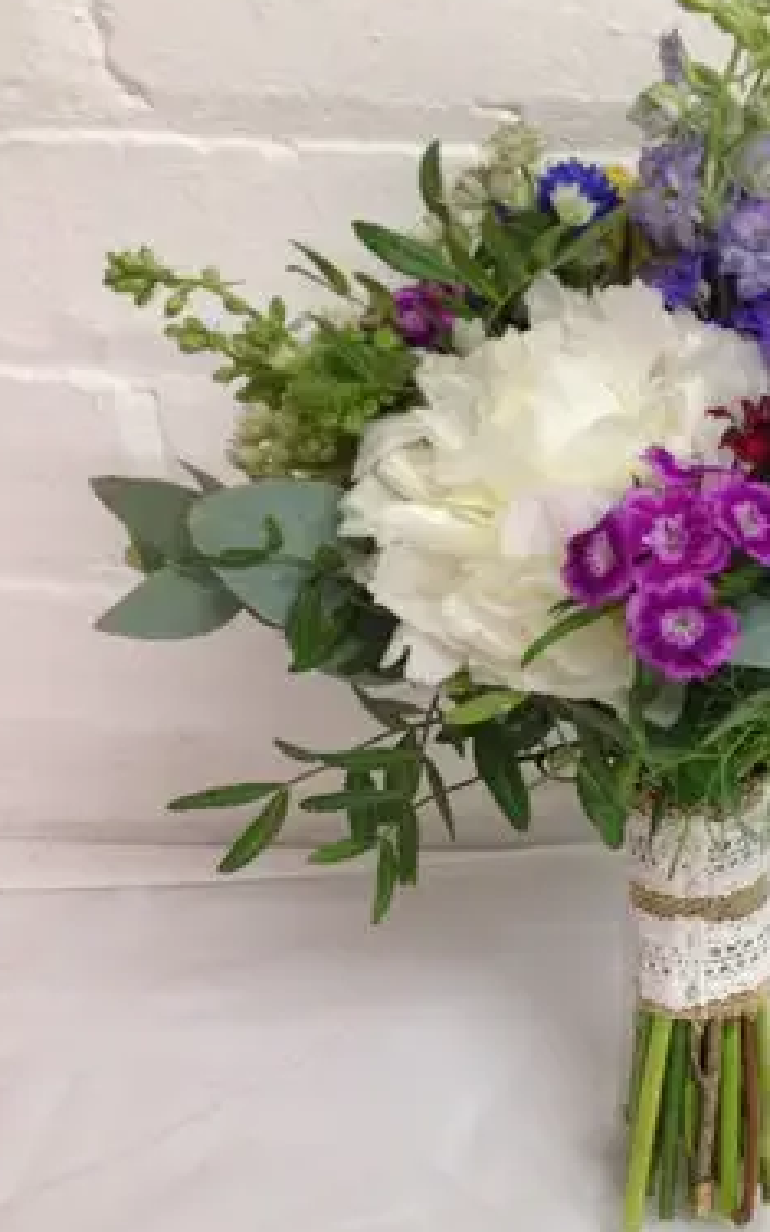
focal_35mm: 55
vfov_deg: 36.8
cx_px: 655
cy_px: 496
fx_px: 1847
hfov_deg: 23.1
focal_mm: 4.28
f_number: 2.4
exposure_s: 1/20
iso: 80
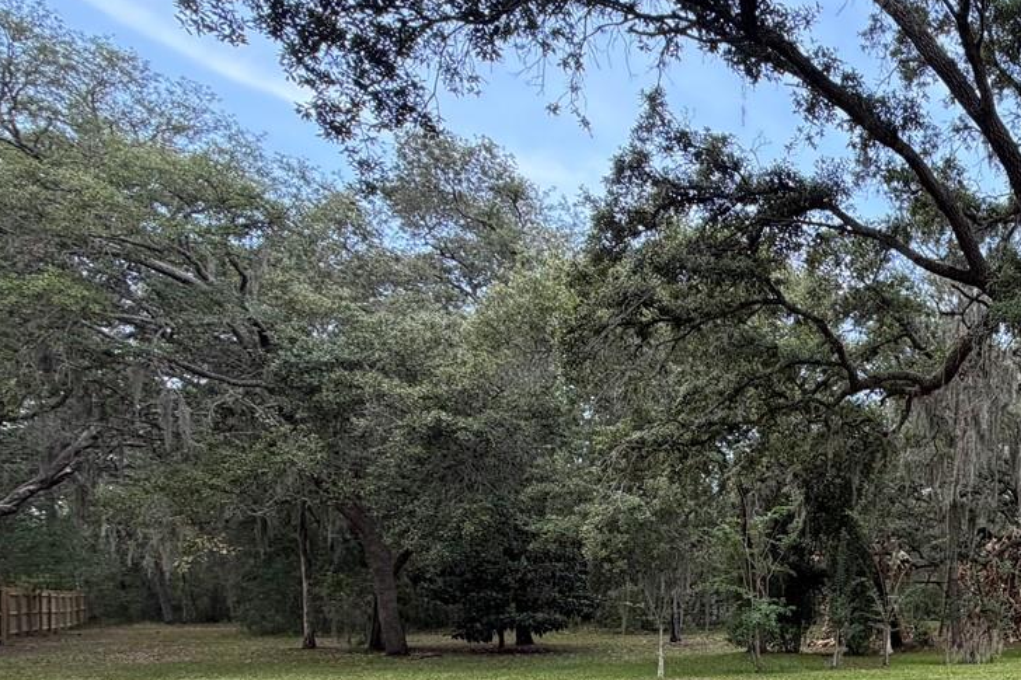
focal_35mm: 32
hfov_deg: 45.0
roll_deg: +0.0
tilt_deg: -0.6
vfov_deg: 38.4
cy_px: 607
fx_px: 907
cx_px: 1115
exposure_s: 1/313
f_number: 2.2
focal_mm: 2.22
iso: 50
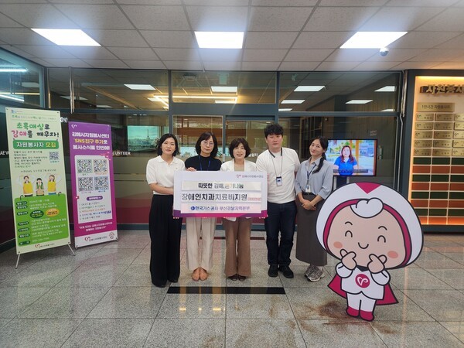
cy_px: 174
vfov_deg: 58.9
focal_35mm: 23
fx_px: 308
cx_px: 232
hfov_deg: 73.9
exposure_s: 1/120
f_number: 1.8
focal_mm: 6.4
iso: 64
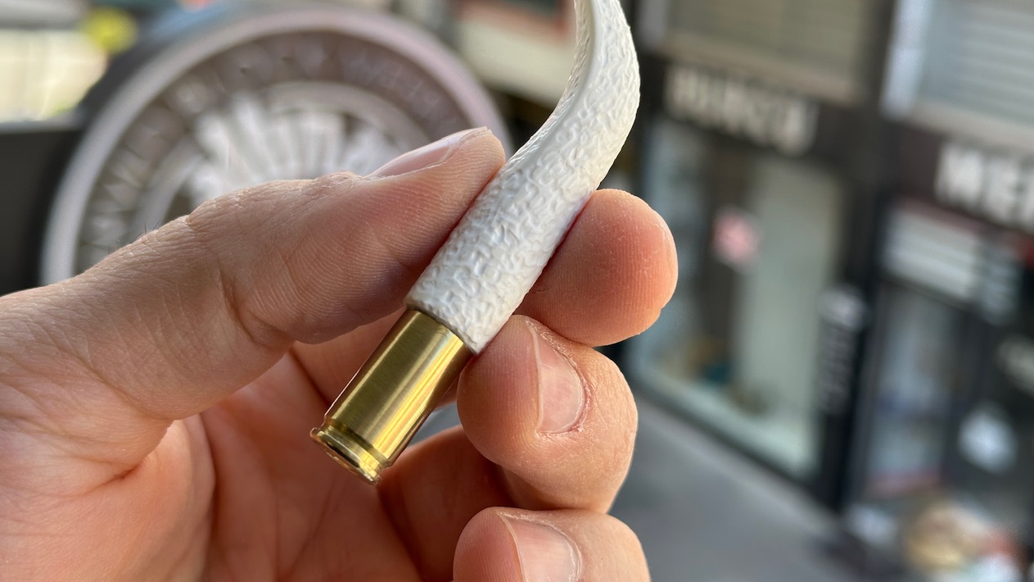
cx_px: 523
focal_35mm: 53
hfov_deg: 39.2
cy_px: 235
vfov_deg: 22.6
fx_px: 1453
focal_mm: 6.86
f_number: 1.78
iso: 64
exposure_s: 1/373
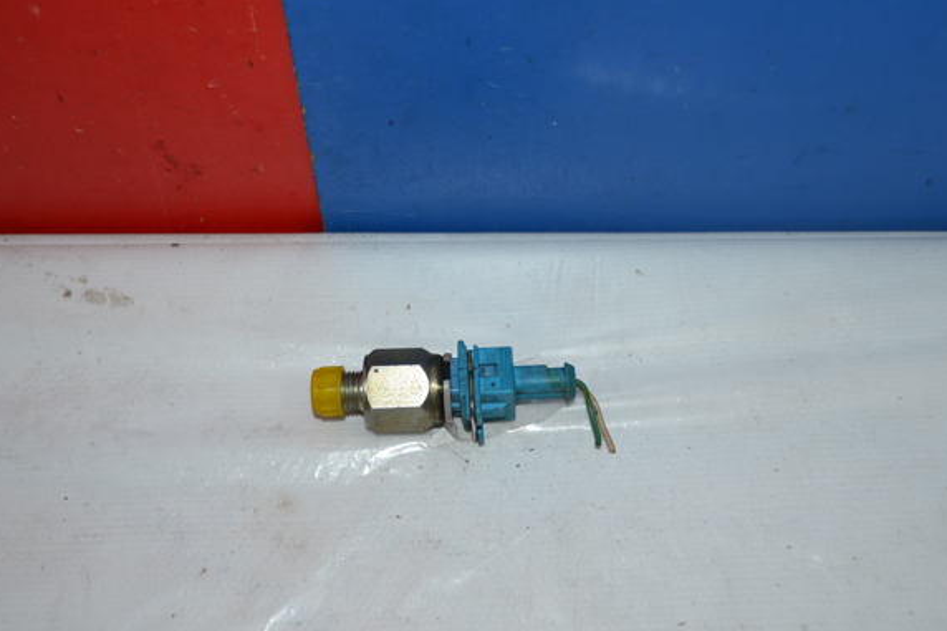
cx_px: 465
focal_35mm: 47
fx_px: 1236
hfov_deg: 41.9
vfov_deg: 28.6
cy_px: 310
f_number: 4
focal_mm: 28
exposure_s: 1/60
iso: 200
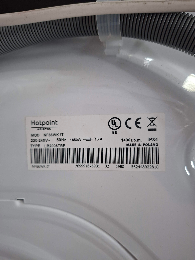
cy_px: 130
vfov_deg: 73.9
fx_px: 173
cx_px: 98
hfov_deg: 58.9
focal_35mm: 23
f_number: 1.8
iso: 320
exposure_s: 1/50
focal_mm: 5.54
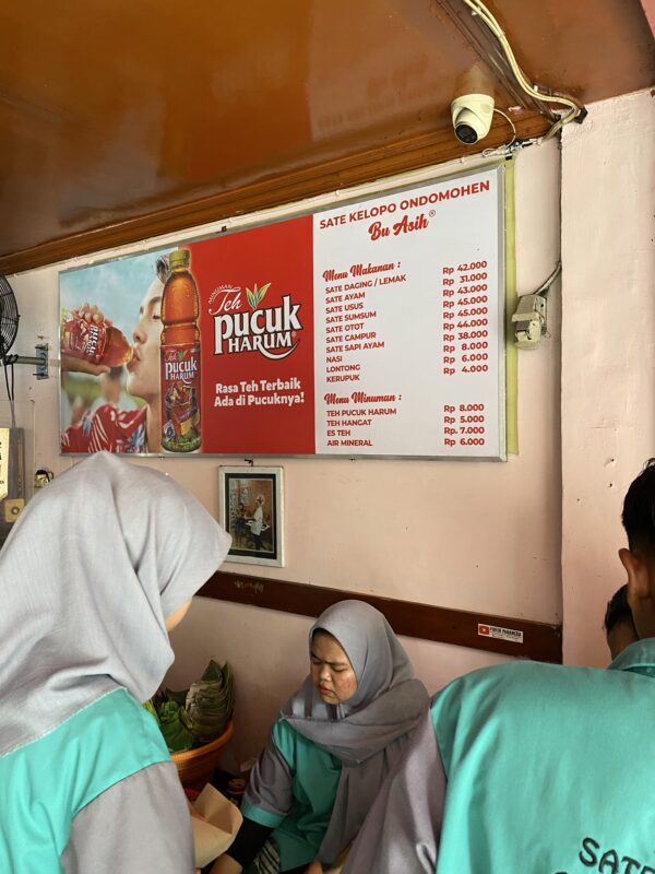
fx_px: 656
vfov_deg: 67.3
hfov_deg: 53.1
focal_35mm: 26
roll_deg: -0.4
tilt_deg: +0.8
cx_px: 328
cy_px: 437
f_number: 1.8
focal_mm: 4.25
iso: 160
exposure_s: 1/60
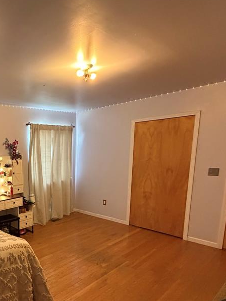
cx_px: 11
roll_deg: +2.0
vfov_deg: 70.5
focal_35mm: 24
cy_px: 187
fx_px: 209
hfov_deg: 48.8
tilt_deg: -10.2
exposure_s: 1/60
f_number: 2.2
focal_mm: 2.22
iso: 800
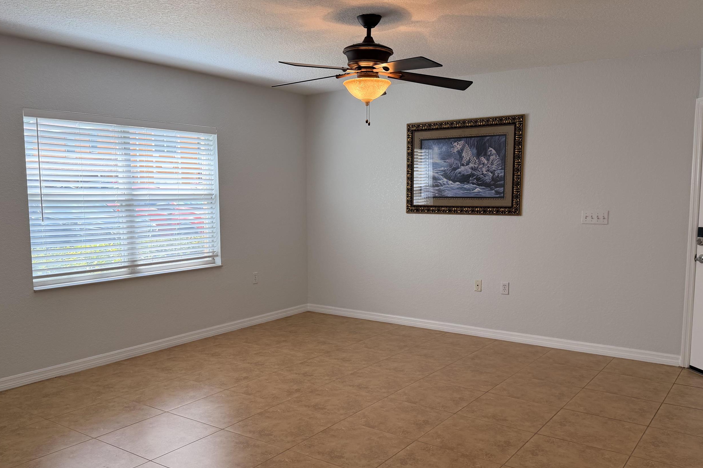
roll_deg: +0.6
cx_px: 343
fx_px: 605
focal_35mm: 31
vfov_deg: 42.3
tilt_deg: -6.3
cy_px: 254
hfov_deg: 60.3
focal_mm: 6.76
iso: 80
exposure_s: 1/172
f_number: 1.78
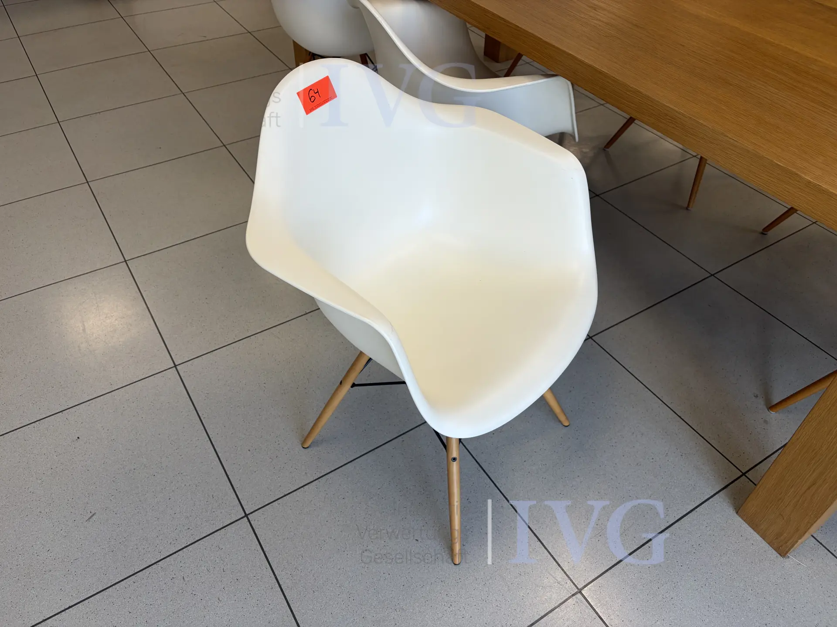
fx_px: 629
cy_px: 314
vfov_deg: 53.1
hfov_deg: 67.3
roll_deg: -0.6
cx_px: 418
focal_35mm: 26
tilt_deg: -44.5
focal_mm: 5.96
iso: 32
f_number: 1.6
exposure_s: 1/121
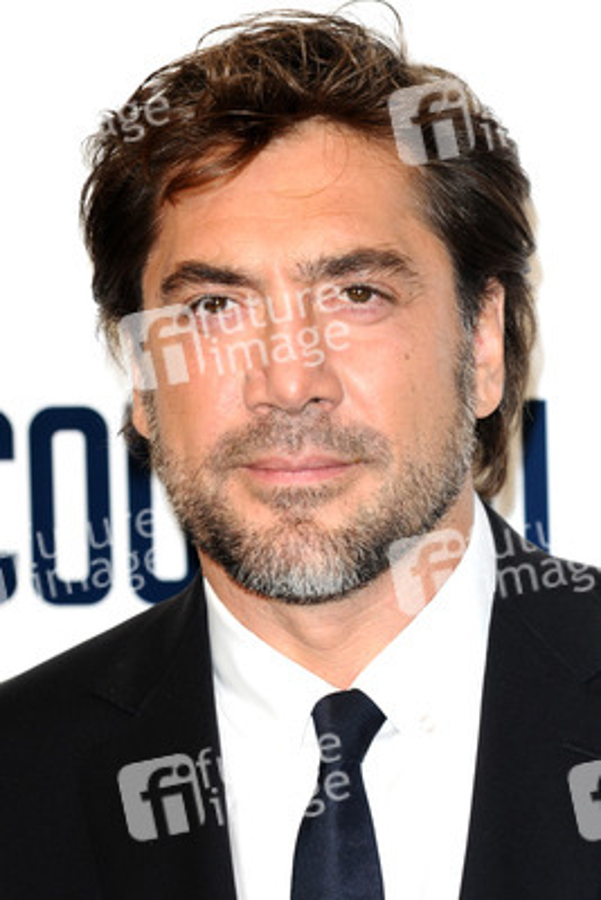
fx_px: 6943
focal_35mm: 278
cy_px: 450
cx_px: 300
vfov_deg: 7.4
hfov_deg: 5.0
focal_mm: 185
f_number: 5
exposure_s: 1/250
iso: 320
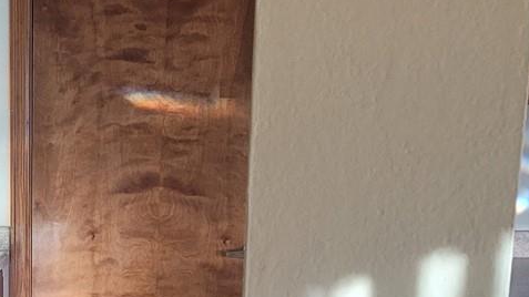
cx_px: -208
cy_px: 357
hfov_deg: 20.1
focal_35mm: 95
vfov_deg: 12.4
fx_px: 1332
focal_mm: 5.4
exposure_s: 1/120
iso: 125
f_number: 1.8
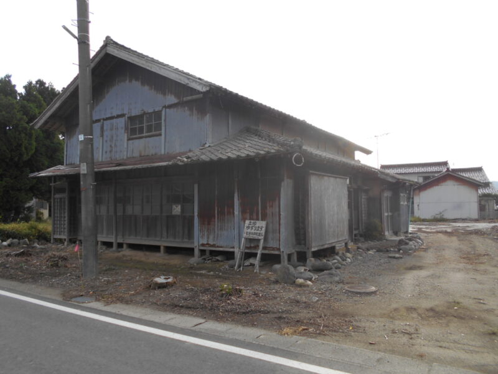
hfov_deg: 67.3
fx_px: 374
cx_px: 249
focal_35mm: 26
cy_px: 187
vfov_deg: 53.1
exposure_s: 1/250
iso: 80
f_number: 3.2
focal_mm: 4.6
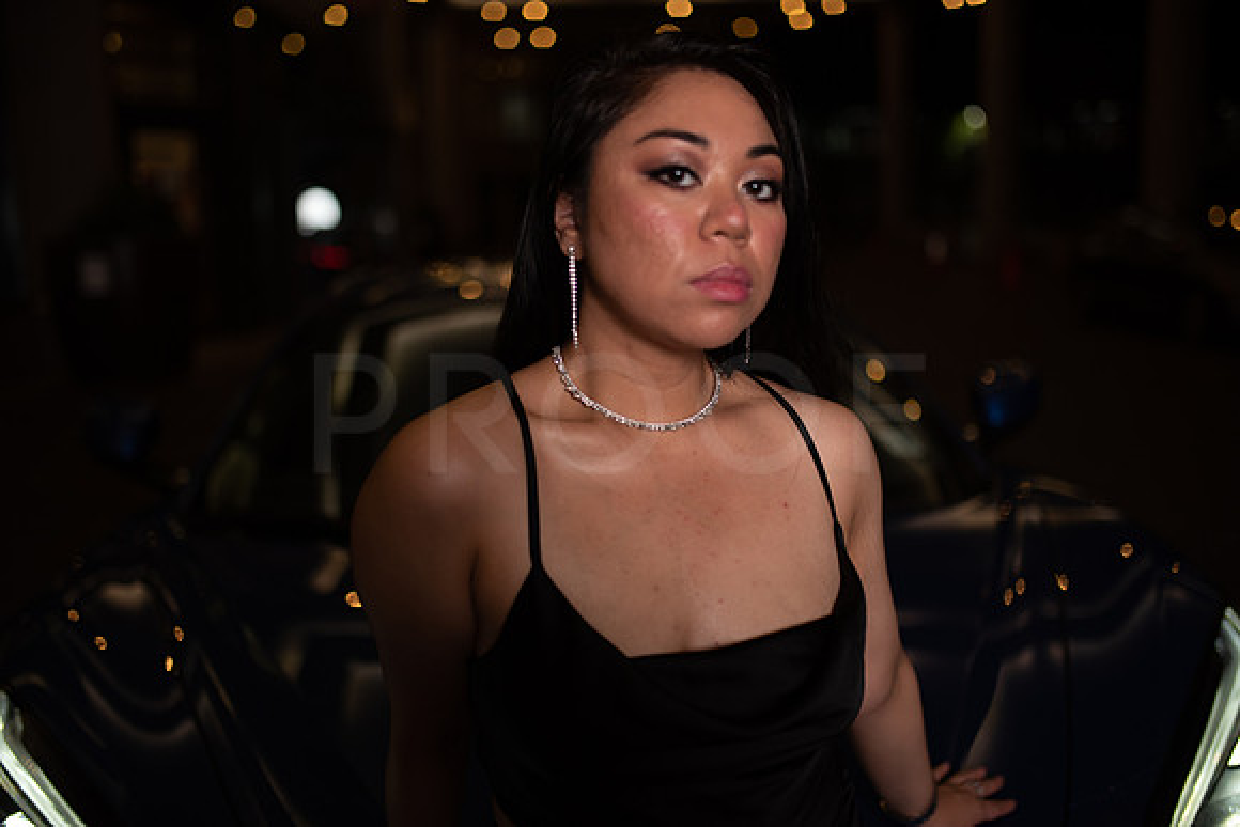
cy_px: 414
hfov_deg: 54.4
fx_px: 1206
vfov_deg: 37.9
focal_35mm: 35
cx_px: 620
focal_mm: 35
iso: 500
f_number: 1.4
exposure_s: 1/640
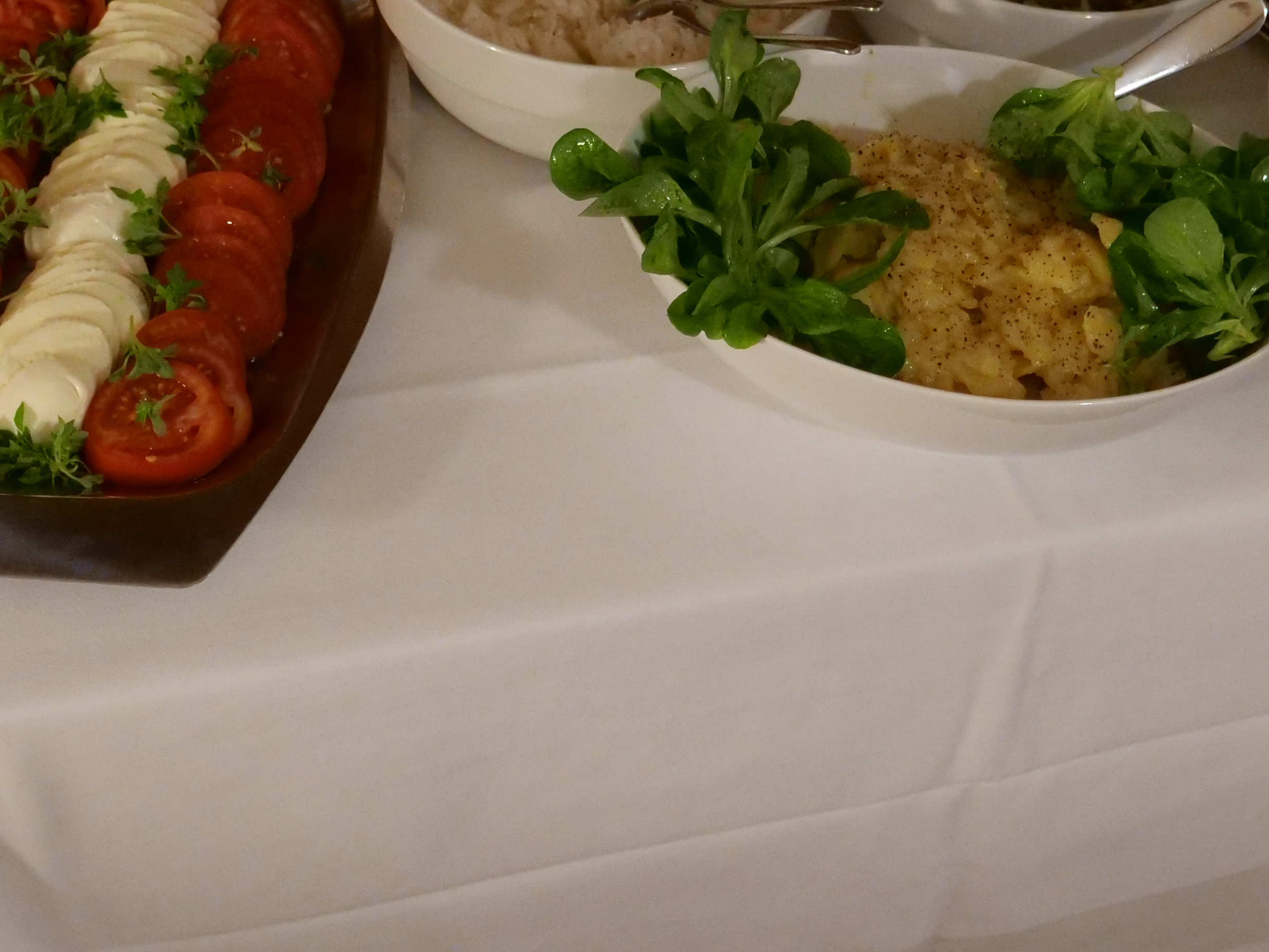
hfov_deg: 34.6
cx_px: 864
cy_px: 449
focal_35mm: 55
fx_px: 2016
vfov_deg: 26.6
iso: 3200
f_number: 2.9
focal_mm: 13
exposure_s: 1/60
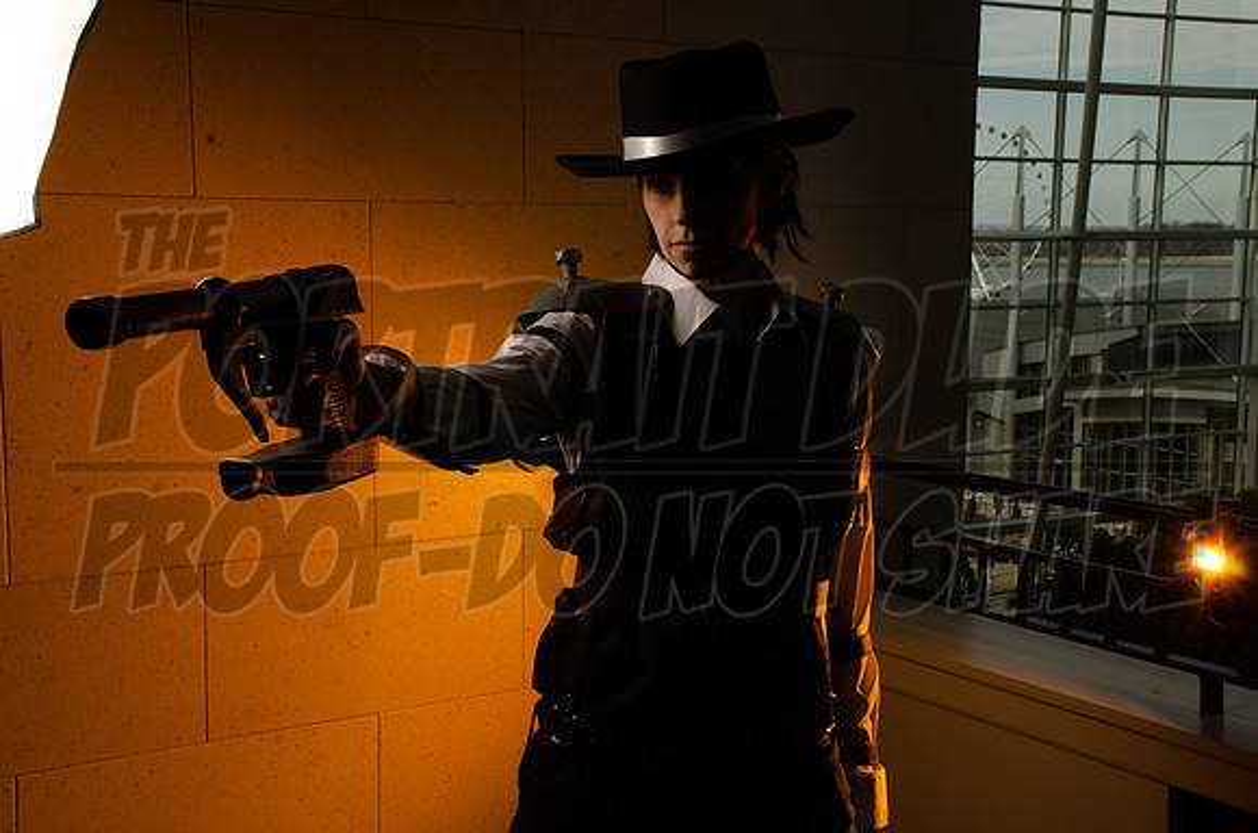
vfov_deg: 27.9
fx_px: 1674
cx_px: 629
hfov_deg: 41.2
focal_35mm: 48
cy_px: 416
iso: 200
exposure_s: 1/180
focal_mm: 32
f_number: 16
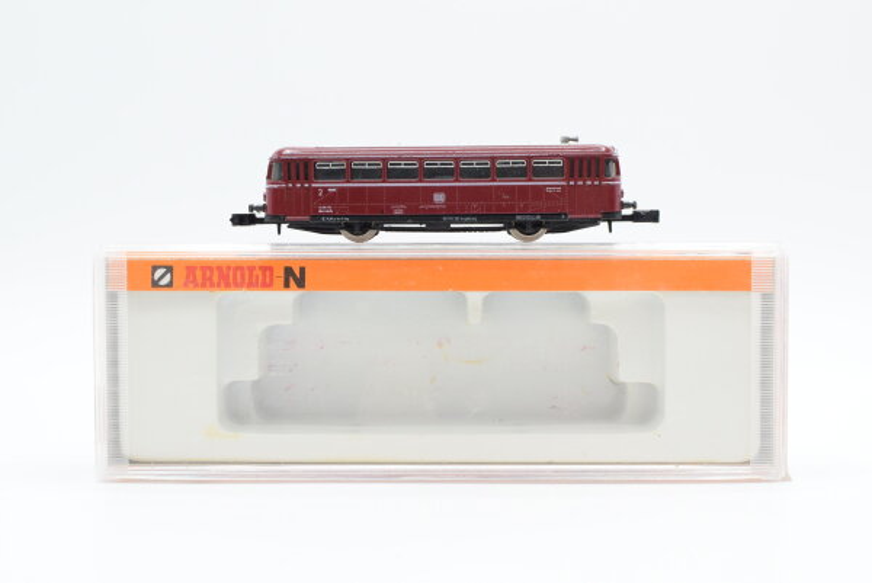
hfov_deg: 37.8
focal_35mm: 52
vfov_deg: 25.8
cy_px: 292
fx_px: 1273
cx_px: 436
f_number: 8
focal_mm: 35
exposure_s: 1/125
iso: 320
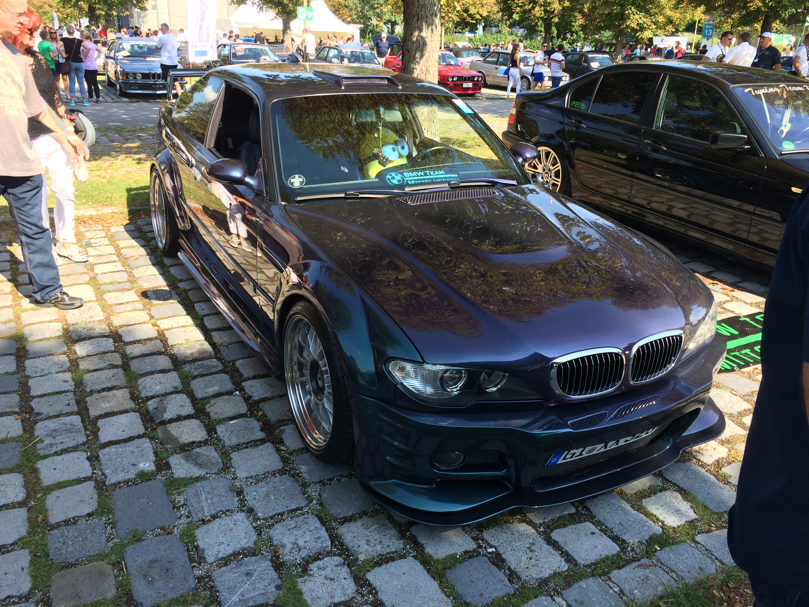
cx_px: 404
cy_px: 304
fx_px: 678
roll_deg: -2.1
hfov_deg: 61.7
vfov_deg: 48.2
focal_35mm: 29
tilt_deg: -20.6
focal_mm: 4.15
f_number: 2.2
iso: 32
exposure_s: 1/500
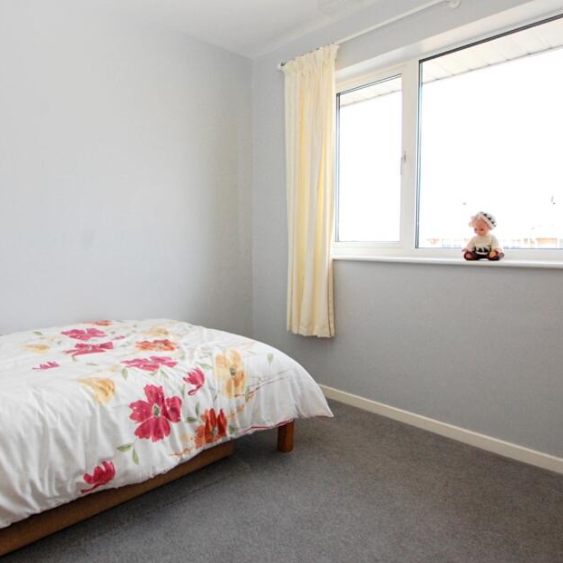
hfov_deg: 69.3
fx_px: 386
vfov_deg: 72.1
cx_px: 171
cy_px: 266
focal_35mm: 21
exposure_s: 1/160
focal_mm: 10
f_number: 6.3
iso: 800
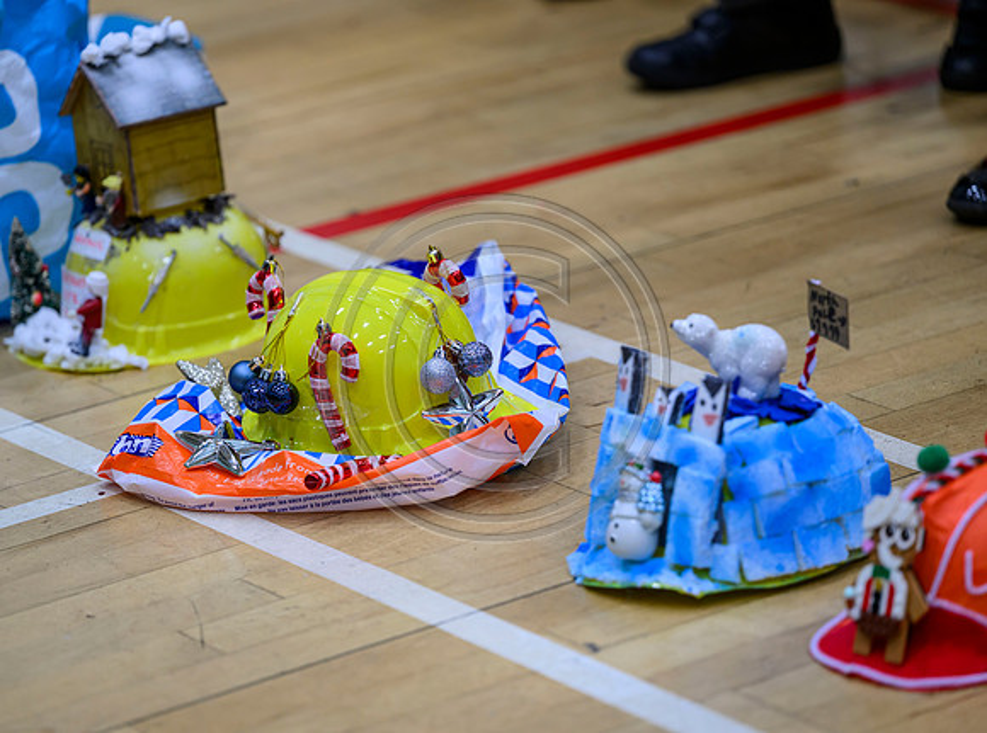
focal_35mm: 188
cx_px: 437
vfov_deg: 7.9
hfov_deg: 10.5
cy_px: 366
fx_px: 5345
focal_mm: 175
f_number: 3.2
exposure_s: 1/200
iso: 1000
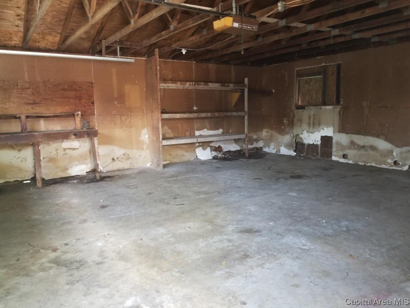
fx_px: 308
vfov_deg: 53.1
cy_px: 154
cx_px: 205
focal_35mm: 26
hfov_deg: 67.3
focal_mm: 4.25
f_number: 1.7
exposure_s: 1/10
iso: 200
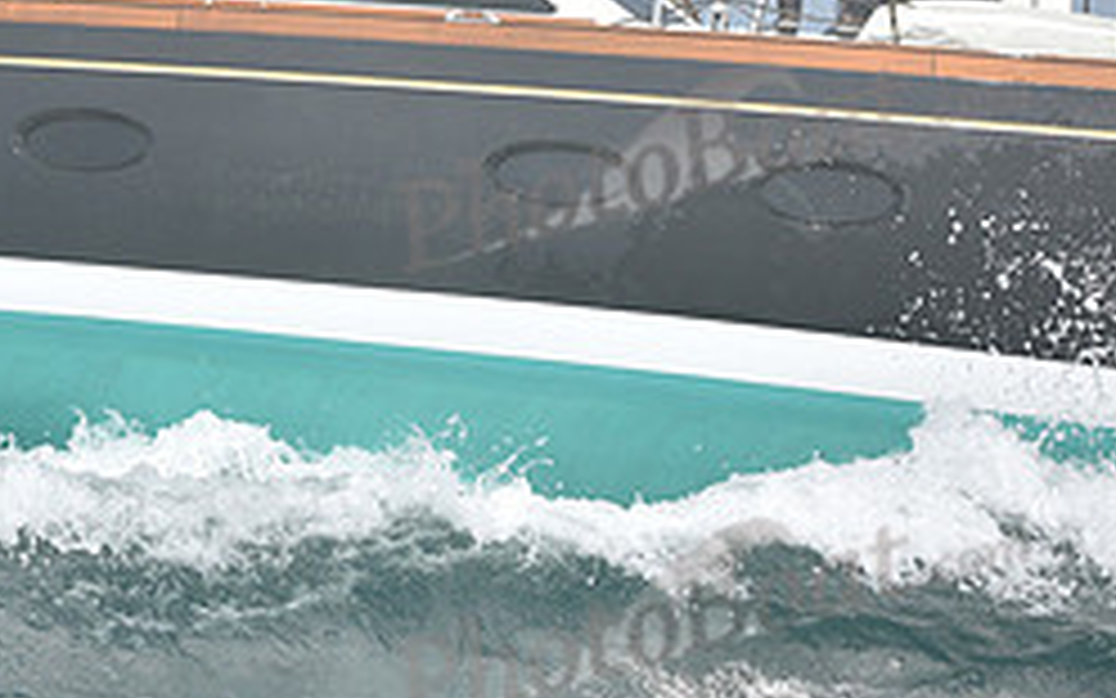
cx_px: 166
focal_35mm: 167
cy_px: -16
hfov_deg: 12.5
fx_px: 5079
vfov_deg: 7.8
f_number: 11
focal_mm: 70
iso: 320
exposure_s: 1/800
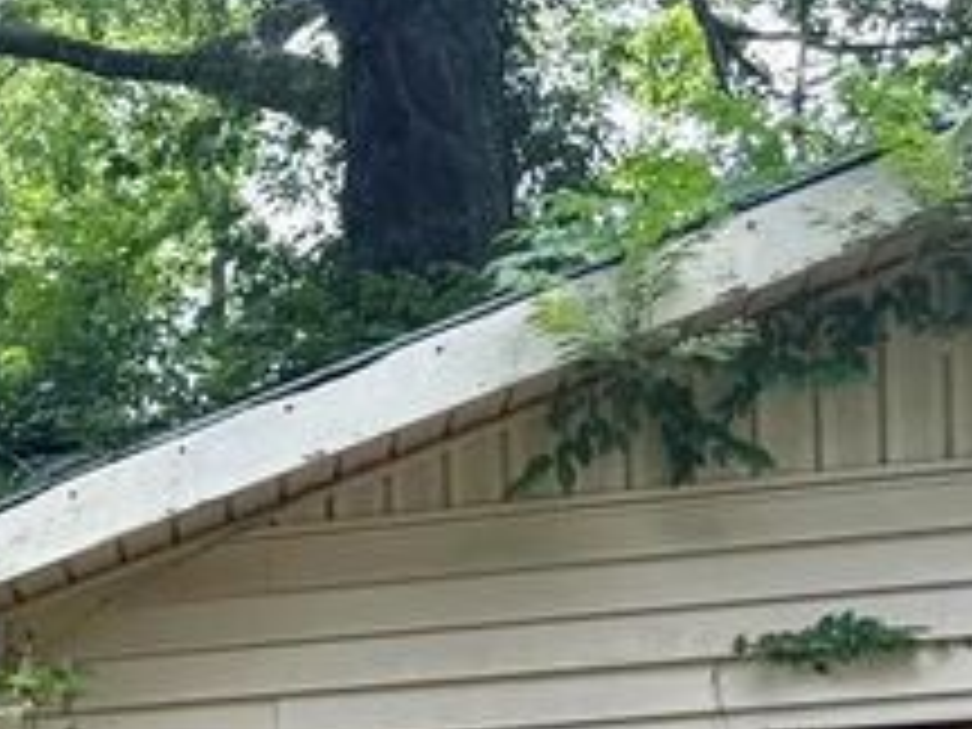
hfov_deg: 14.3
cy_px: 1210
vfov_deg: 12.2
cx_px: -994
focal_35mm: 114
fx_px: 3201
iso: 100
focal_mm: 6.76
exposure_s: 1/728
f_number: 1.78
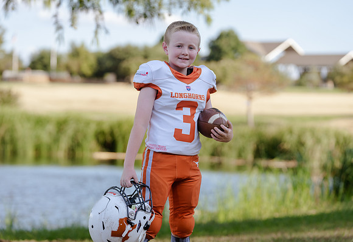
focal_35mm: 131
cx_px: 169
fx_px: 1293
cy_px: 110
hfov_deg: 15.5
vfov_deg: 10.7
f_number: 3.5
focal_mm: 115
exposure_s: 1/320
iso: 100
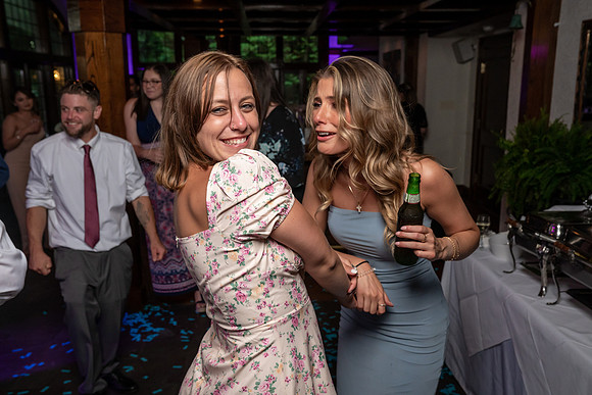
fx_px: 543
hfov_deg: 57.2
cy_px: 198
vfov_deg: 40.0
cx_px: 296
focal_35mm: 33
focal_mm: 33
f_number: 5.6
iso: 2000
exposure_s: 1/200
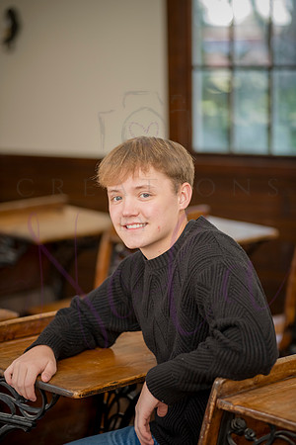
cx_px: 148
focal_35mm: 112
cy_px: 222
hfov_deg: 12.2
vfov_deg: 18.3
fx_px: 1381
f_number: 3.2
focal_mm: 112
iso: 800
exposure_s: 1/250
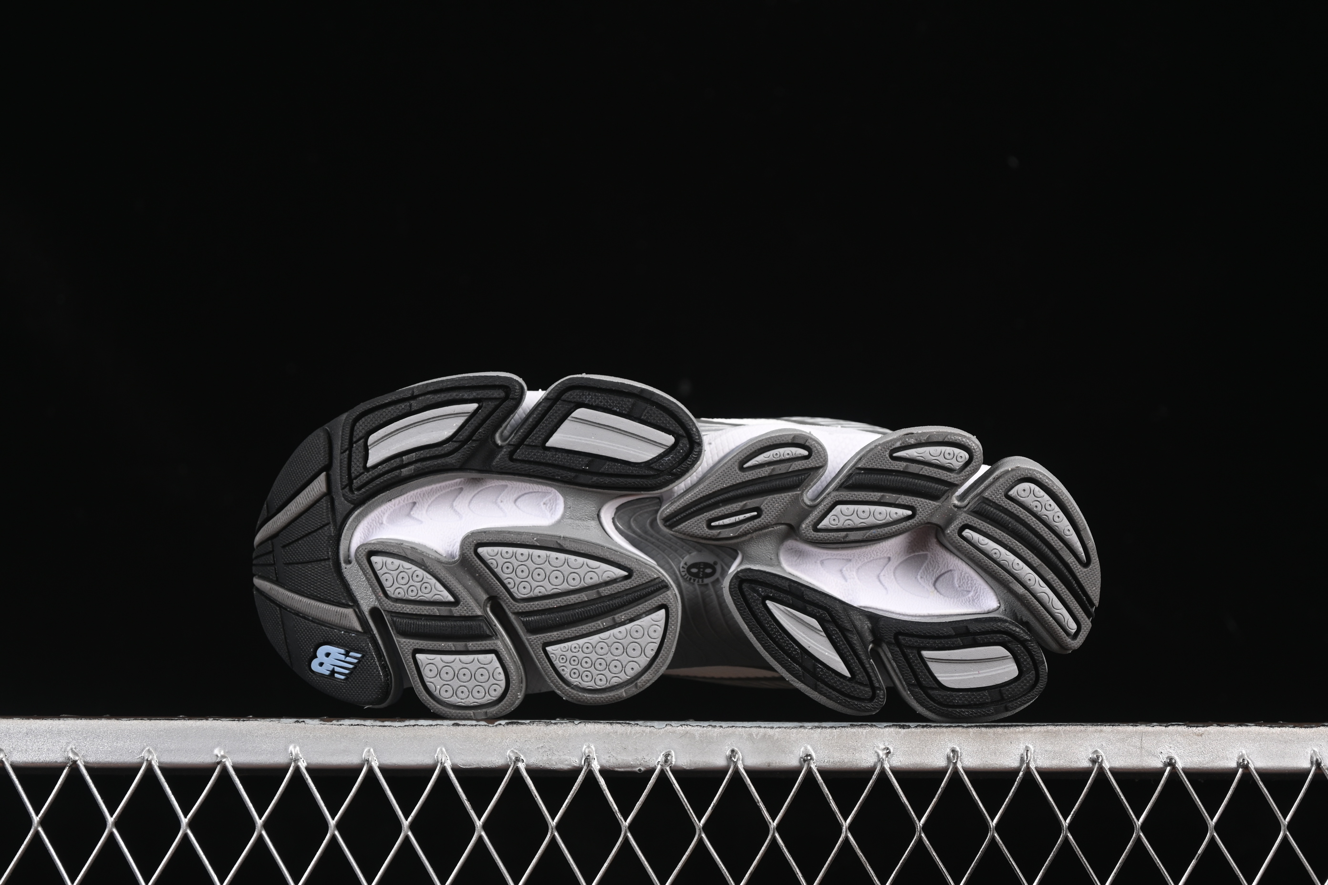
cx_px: 664
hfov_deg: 27.0
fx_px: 2766
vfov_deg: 18.2
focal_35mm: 75
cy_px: 442
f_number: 6.3
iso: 160
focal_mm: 50
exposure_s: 1/80
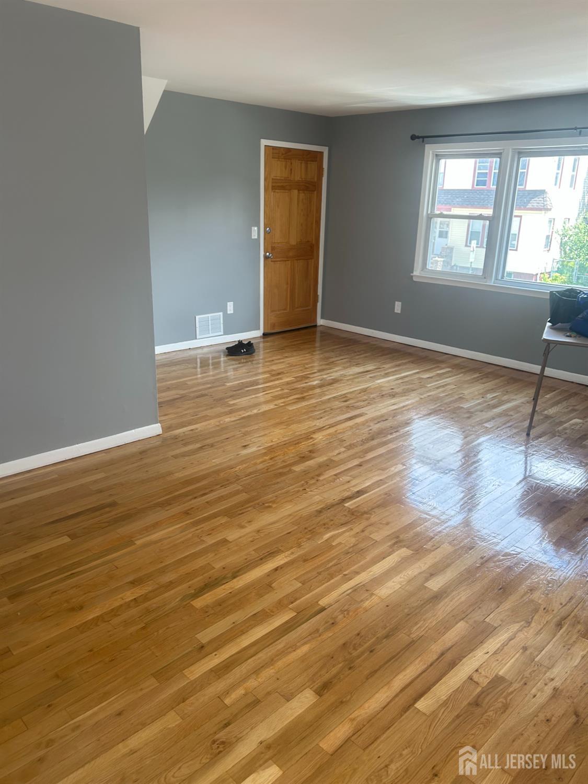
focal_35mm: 26
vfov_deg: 67.3
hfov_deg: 53.1
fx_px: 589
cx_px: 294
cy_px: 392
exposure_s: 1/126
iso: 64
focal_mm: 5.7
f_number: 1.5
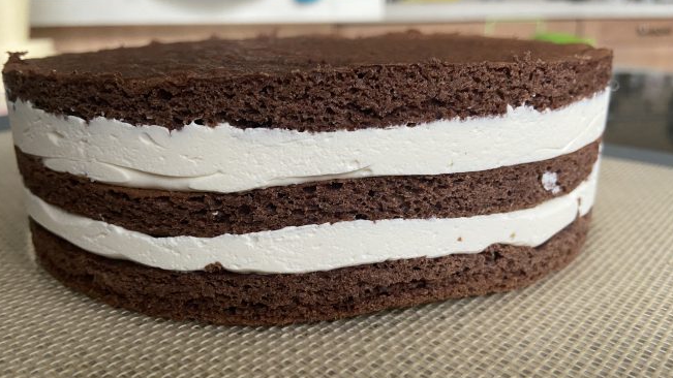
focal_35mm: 29
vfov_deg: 40.2
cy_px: 198
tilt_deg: -16.9
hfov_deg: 66.1
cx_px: 334
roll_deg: +0.8
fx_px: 517
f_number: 1.8
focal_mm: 4.25
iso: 320
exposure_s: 1/60
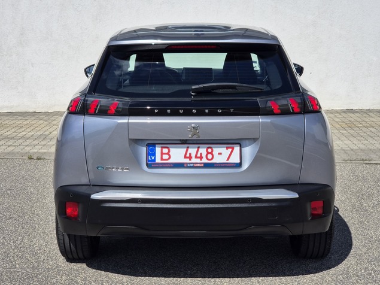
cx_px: 190
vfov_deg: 21.3
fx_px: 757
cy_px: 142
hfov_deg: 28.2
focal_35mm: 69
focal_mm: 7
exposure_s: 1/1476
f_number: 2.4
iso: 25
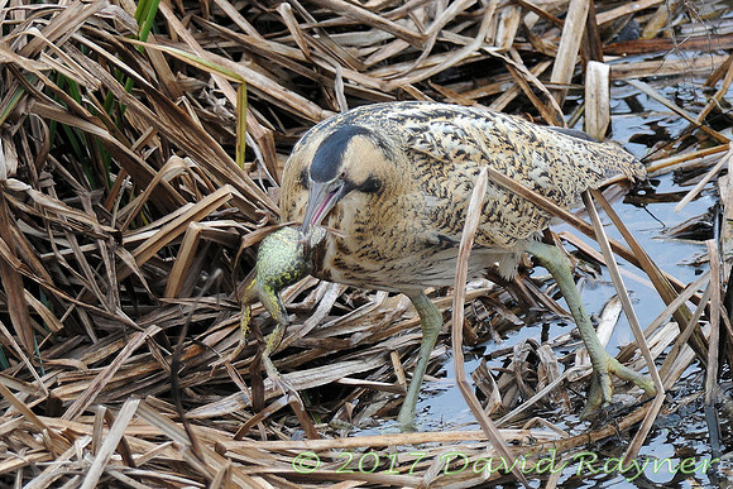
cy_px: 244
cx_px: 366
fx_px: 18328
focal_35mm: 900
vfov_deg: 1.5
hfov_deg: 2.3
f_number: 5.6
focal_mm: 600
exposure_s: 1/500
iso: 640
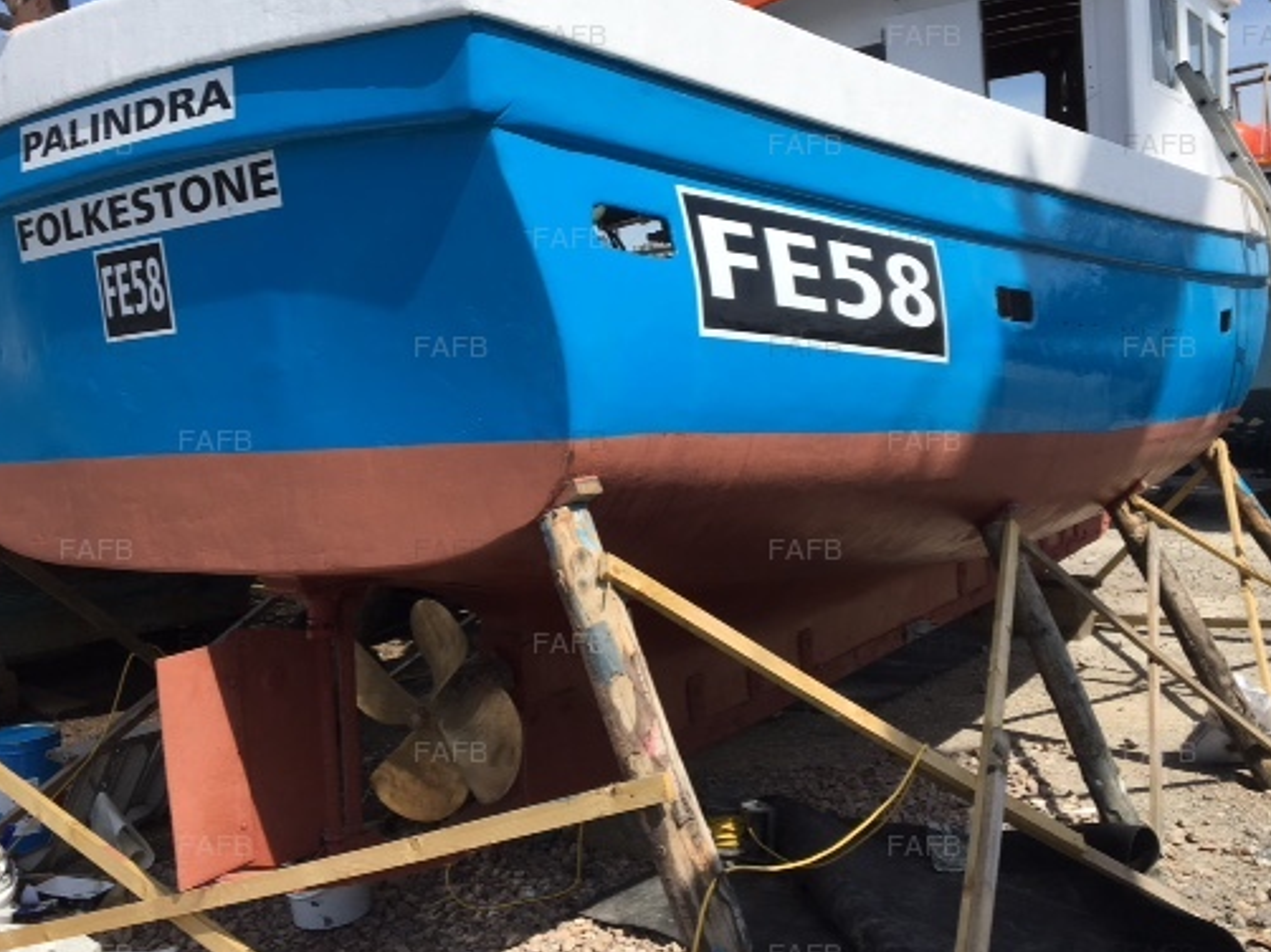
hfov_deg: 50.1
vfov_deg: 38.5
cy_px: 403
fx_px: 1358
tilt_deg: -0.1
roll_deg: +2.8
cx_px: 608
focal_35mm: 37
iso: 25
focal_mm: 4.15
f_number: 2.2
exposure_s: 1/1923
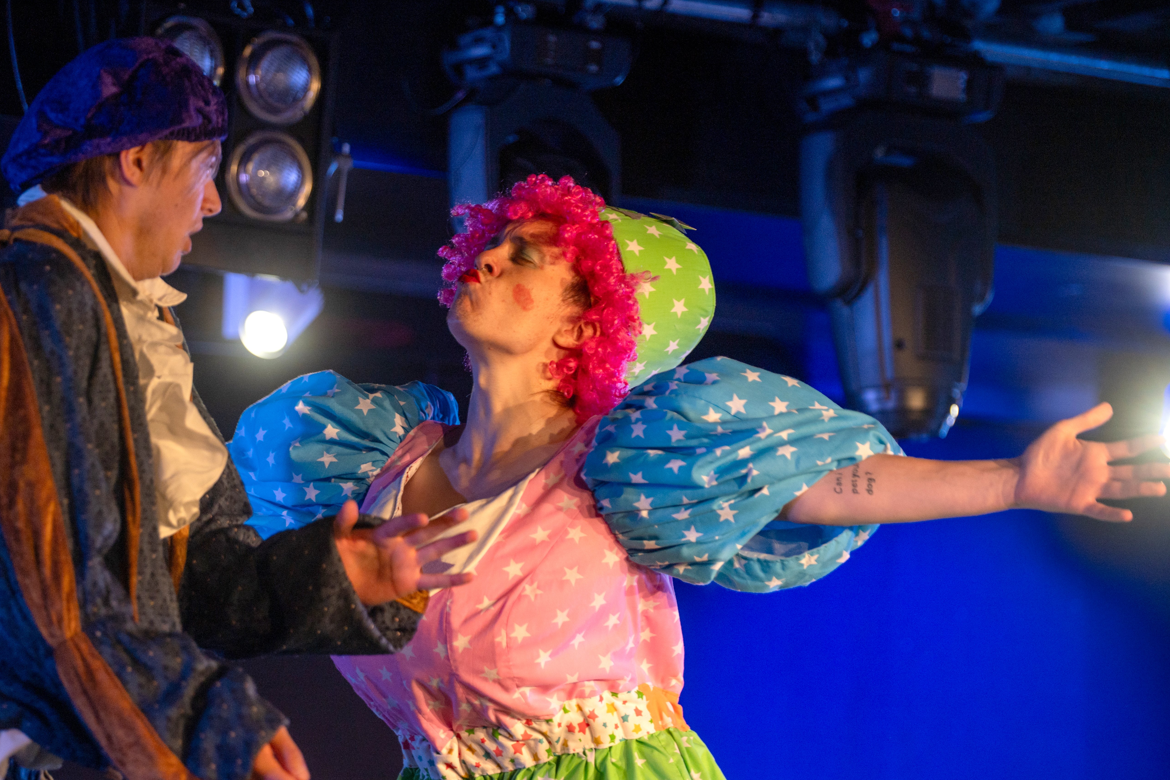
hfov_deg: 13.3
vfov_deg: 8.9
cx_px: 482
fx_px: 5005
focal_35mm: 154
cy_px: 450
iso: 640
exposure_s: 1/250
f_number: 3.2
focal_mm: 130
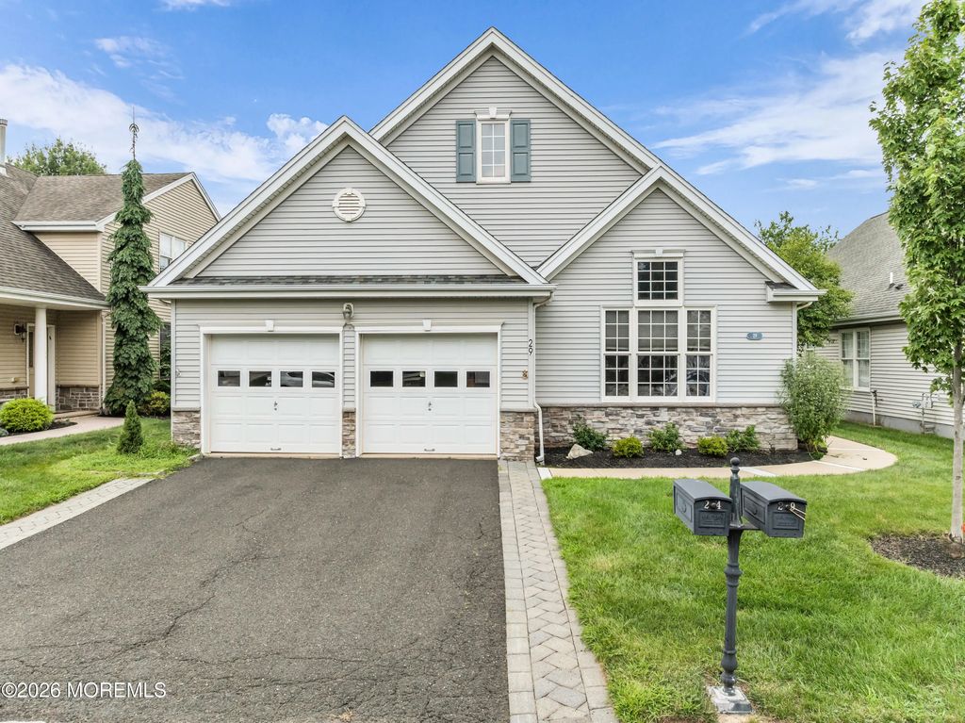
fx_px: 669
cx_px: 482
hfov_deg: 71.6
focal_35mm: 24
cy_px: 362
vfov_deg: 56.8
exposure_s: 1/2000
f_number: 2.8
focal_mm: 12.29
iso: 170
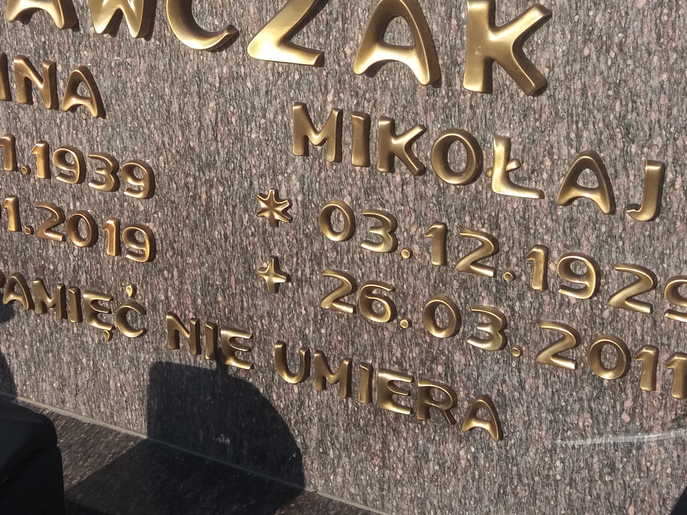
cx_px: 263
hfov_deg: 31.1
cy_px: 90
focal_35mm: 62
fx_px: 1230
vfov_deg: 23.2
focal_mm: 3.7
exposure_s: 1/1186
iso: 64
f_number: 1.9
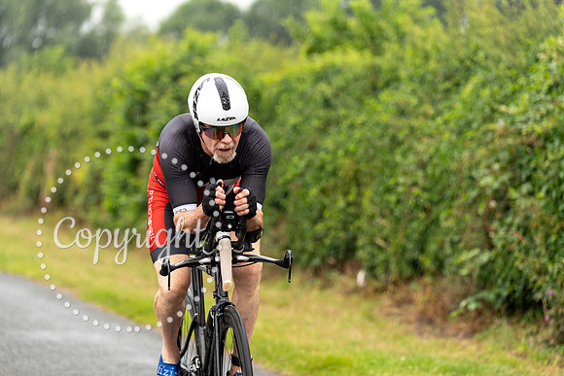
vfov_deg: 9.3
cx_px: 282
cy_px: 188
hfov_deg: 14.0
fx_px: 2303
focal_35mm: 147
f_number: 3.2
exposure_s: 1/400
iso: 250
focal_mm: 147
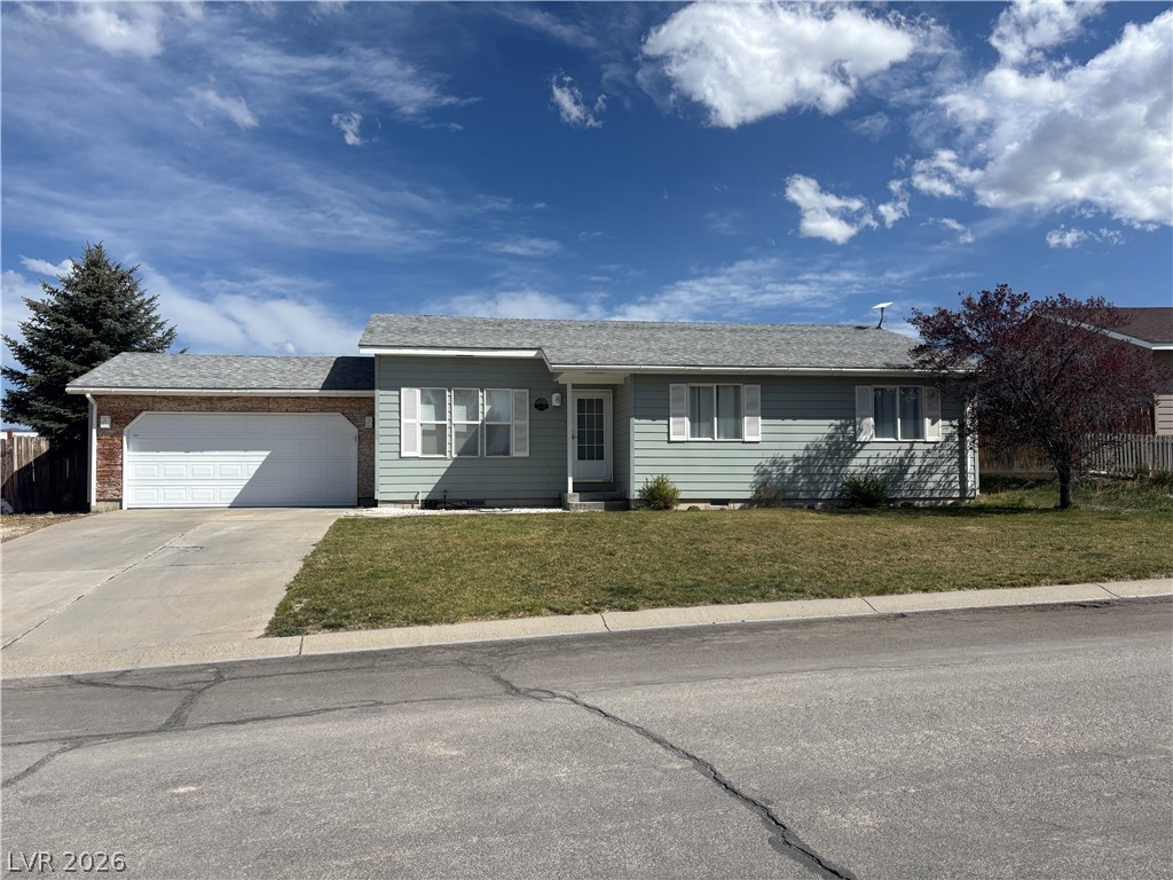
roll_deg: +0.0
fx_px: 881
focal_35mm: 26
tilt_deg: +2.0
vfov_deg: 53.1
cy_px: 440
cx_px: 586
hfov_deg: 67.3
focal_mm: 5.96
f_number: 1.6
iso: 50
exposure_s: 1/5076
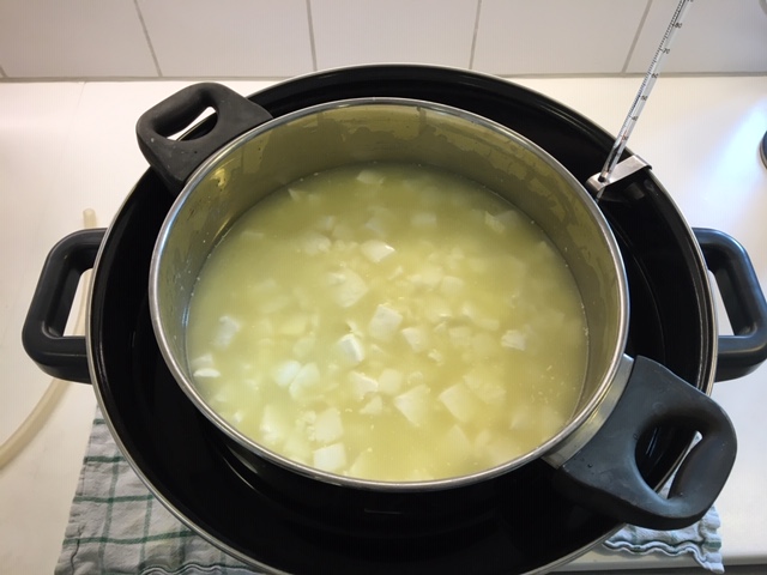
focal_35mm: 29
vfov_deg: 48.2
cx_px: 384
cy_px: 288
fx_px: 643
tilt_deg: -57.0
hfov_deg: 61.7
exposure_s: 1/33
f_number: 2.2
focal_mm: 4.15
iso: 50
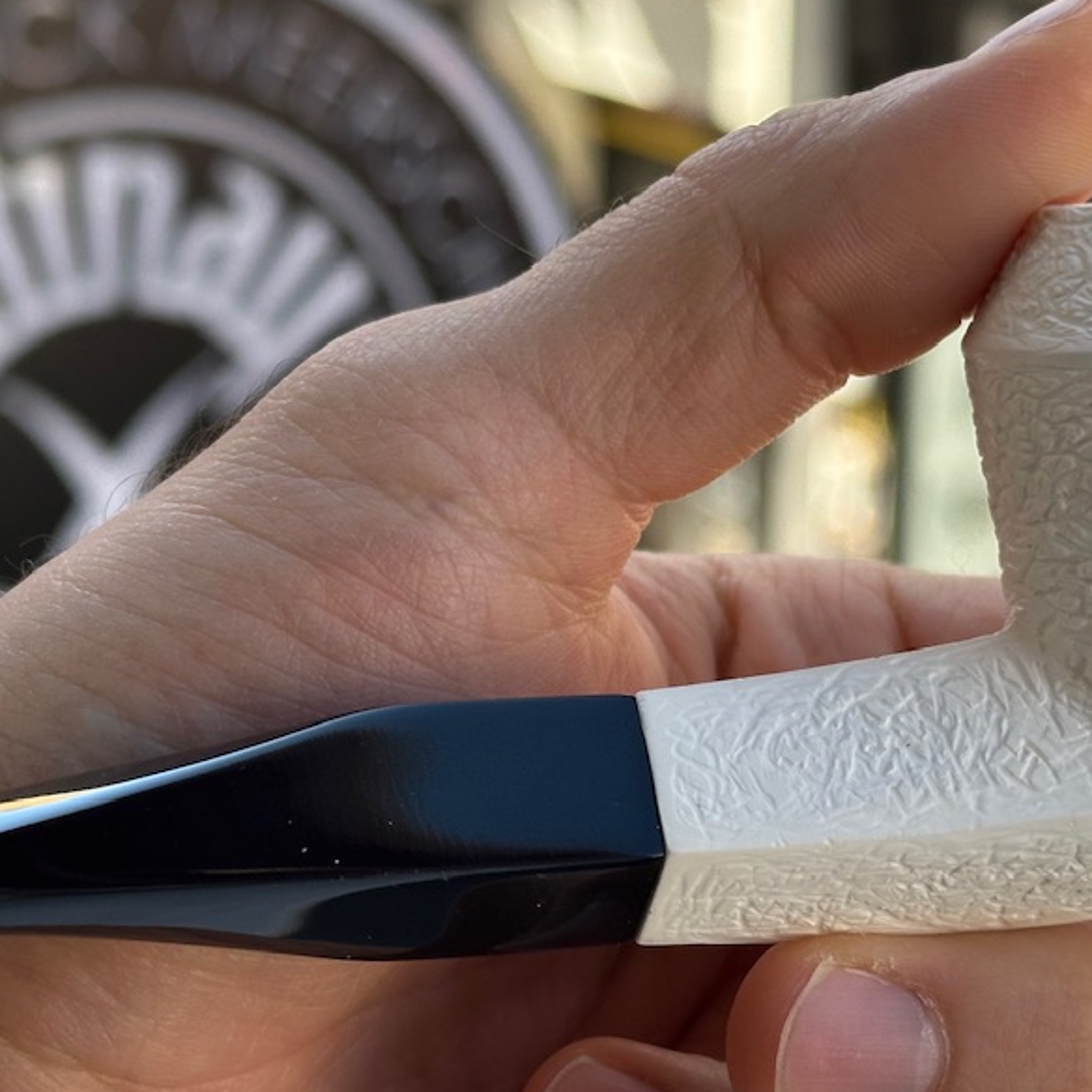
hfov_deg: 18.7
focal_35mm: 93
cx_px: 570
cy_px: 641
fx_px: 3319
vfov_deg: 18.7
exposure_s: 1/836
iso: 64
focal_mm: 6.86
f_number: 1.78
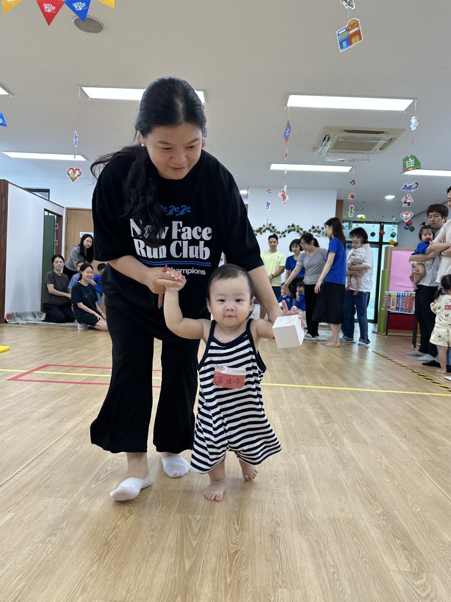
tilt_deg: -1.4
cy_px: 304
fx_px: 434
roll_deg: -1.3
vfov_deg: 69.4
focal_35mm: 25
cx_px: 225
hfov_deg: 54.9
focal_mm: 6.86
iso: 100
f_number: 1.78
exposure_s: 1/134
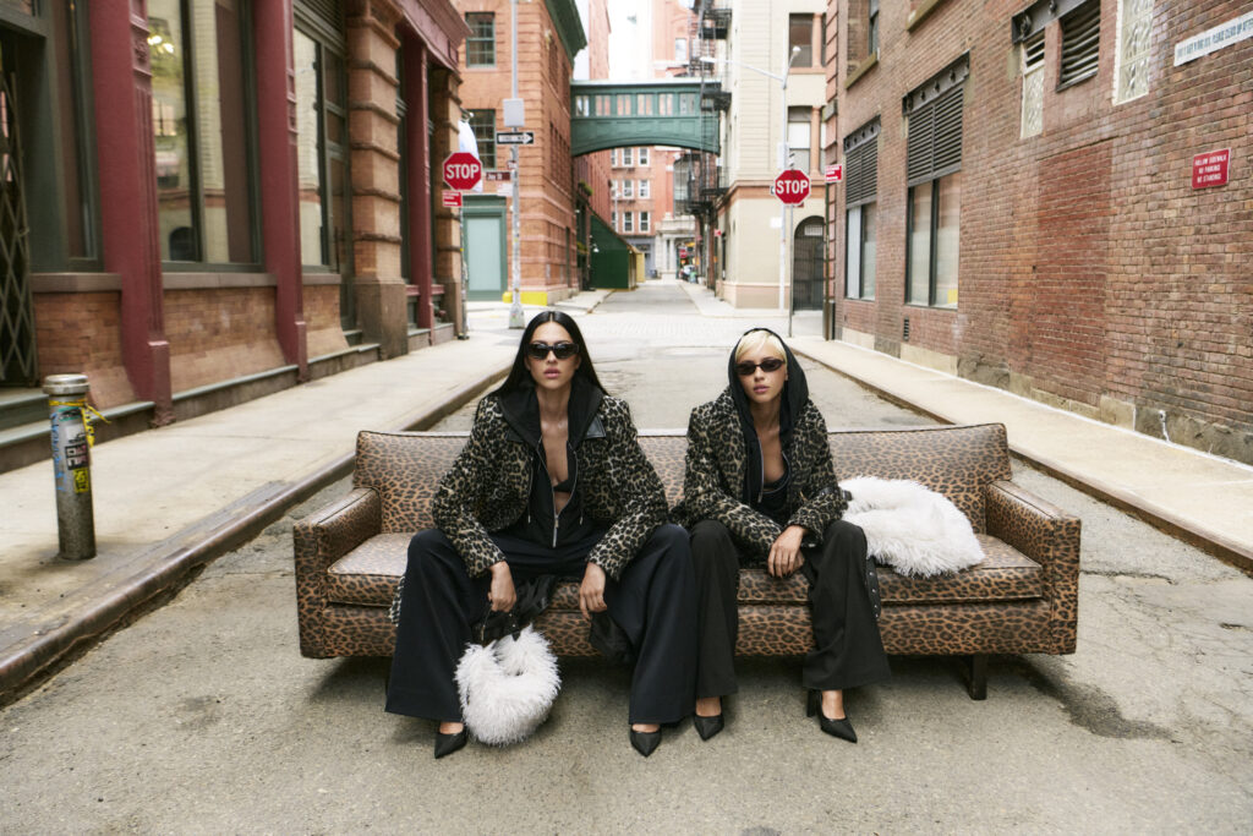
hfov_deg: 58.7
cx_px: 626
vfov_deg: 41.1
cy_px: 418
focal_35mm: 32
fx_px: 1114
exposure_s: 1/640
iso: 800
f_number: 5.6
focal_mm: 32
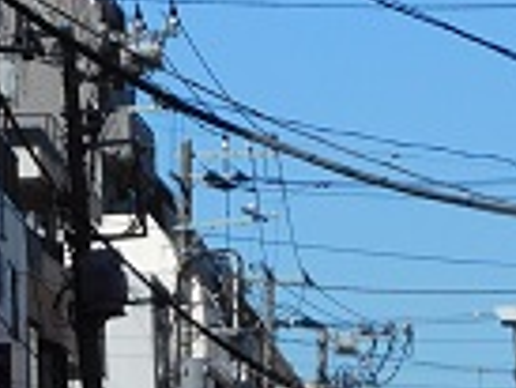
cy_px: -452
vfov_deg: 3.9
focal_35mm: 373
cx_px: -11
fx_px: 5565
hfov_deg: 5.3
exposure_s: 1/1250
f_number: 4.6
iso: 125
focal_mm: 14.3
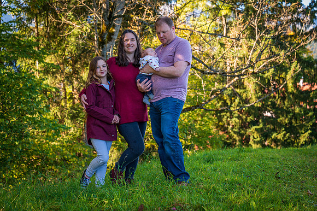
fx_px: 546
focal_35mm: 62
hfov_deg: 32.4
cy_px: 106
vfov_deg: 21.9
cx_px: 158
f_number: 4
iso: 200
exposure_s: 1/250
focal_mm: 62
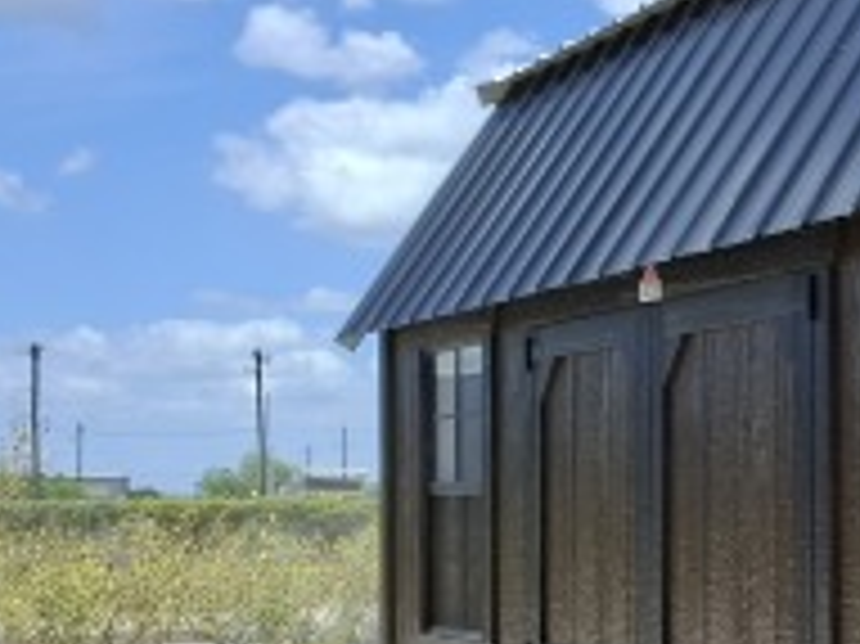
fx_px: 1912
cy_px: 500
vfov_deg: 19.0
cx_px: 1355
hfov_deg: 20.8
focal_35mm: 77
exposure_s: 1/2320
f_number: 1.8
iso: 50
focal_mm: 5.54
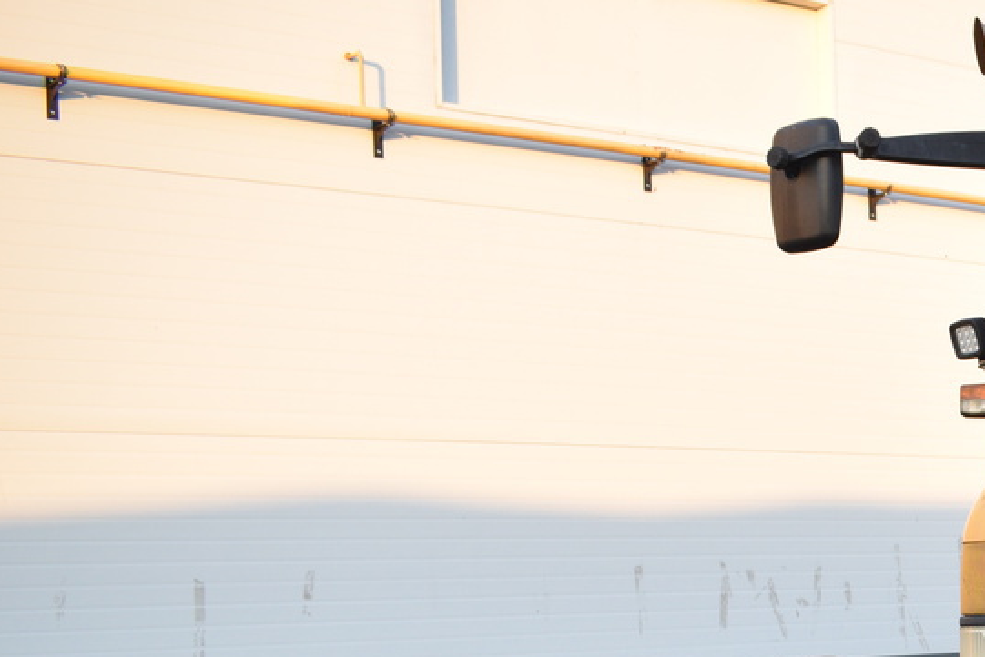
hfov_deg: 25.7
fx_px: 1943
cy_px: 732
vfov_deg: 18.4
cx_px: 1153
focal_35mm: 71
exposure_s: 1/160
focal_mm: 20
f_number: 6.3
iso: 400
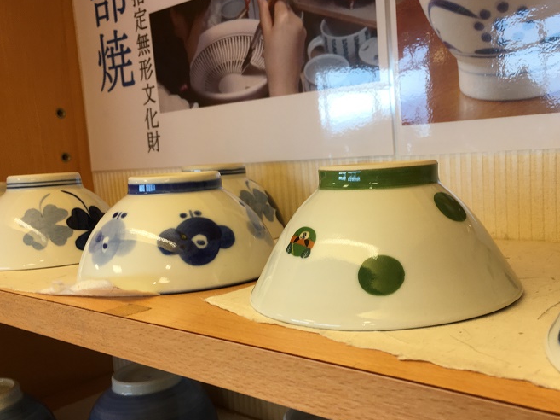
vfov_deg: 39.6
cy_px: 236
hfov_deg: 51.2
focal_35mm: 36
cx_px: 320
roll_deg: +4.3
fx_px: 582
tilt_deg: -7.3
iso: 32
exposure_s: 1/60
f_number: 2.2
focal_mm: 4.15
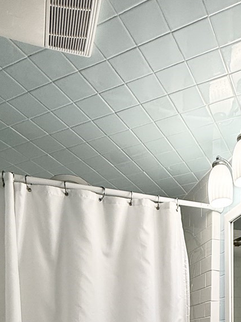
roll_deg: -0.2
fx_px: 353
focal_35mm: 38
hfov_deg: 37.3
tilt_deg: +0.9
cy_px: 358
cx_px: 158
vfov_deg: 39.6
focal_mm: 2.22
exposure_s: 1/120
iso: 160
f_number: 2.2
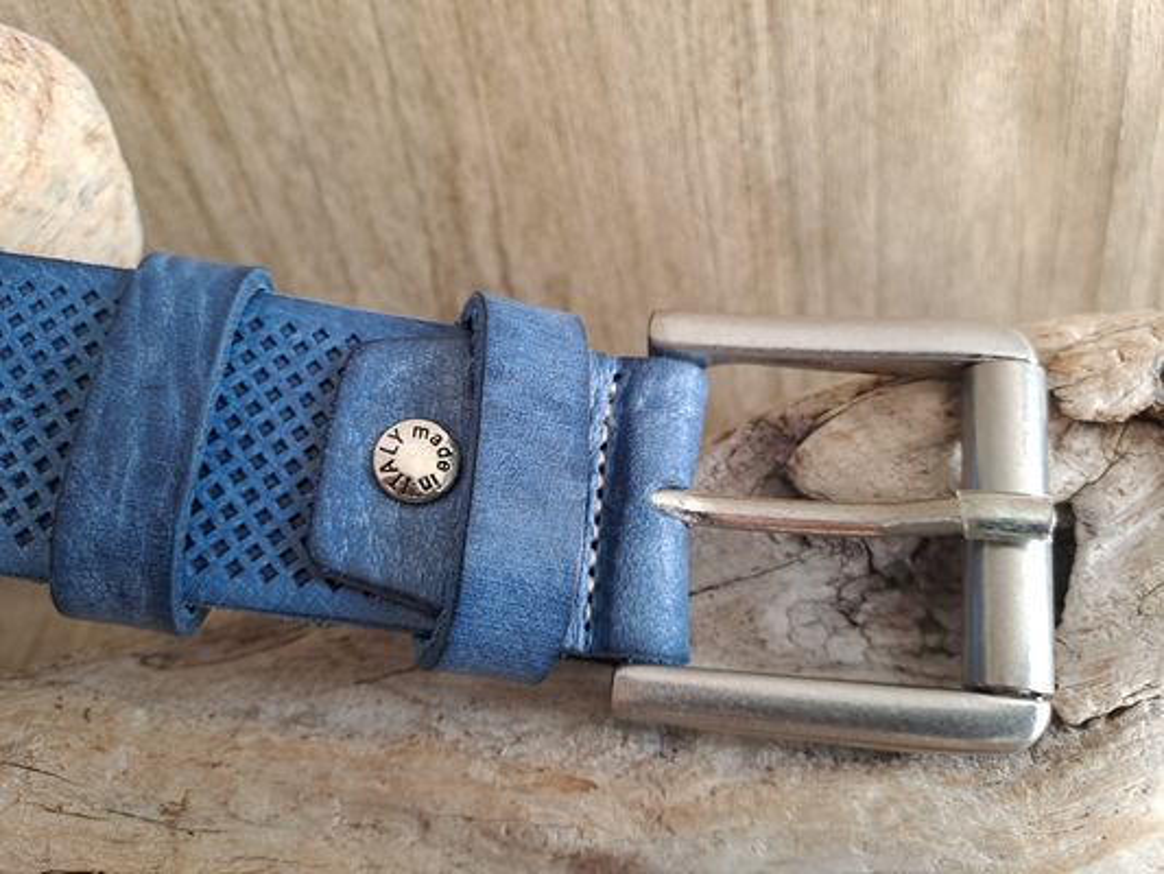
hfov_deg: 69.4
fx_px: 841
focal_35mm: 25
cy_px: 437
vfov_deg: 54.9
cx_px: 582
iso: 250
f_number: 1.8
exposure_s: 1/40
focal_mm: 4.65
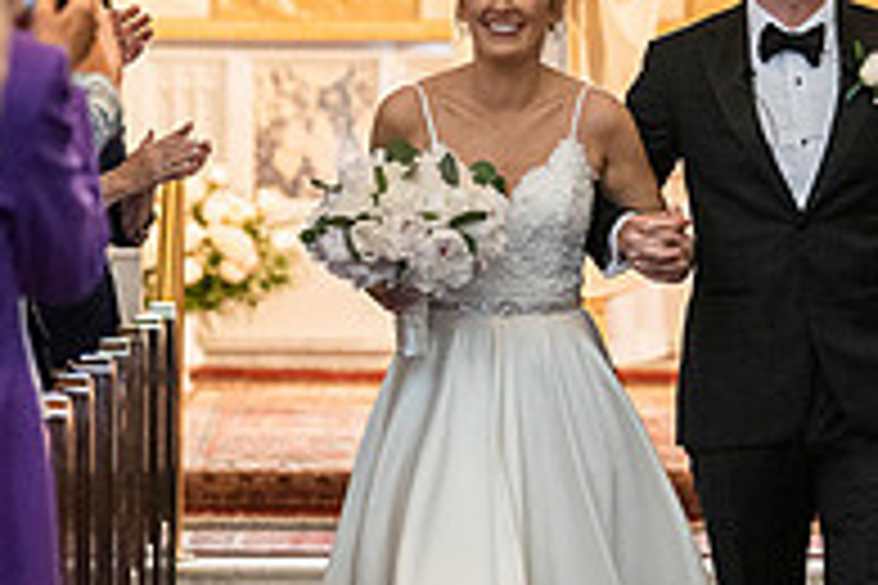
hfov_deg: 6.4
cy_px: 407
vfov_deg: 4.3
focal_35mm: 322
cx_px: 558
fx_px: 7853
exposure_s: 1/160
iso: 2500
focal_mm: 105
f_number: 2.8
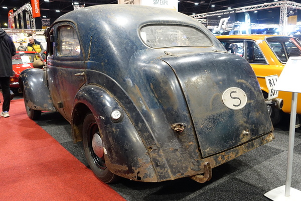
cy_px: 100
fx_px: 259
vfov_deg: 42.3
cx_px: 150
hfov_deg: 60.3
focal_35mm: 31
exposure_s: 1/40
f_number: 2.5
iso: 800
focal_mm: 11.33
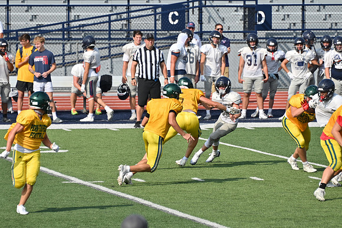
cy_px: 114
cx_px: 171
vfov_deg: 3.1
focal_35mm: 450
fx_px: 4276
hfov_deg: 4.6
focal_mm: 300
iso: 100
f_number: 5.6
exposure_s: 1/800
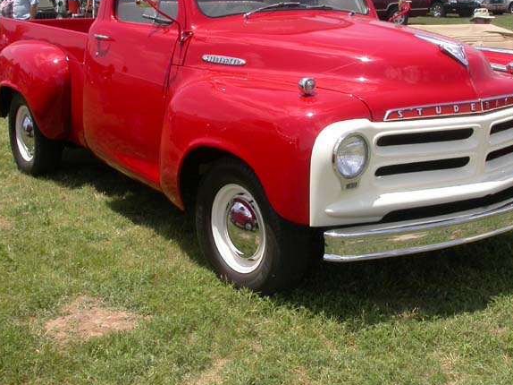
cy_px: 126
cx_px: 283
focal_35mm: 53
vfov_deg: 27.3
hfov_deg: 36.1
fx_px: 785
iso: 100
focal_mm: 7.85
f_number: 7.5
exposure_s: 1/316
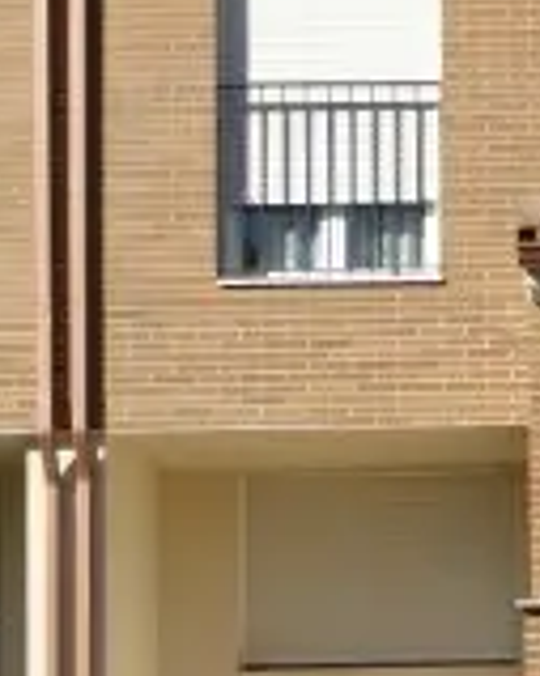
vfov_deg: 15.5
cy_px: 680
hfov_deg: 12.3
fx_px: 2440
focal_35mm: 122
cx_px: 676
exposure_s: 1/1300
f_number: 3.6
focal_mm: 5.4
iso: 100
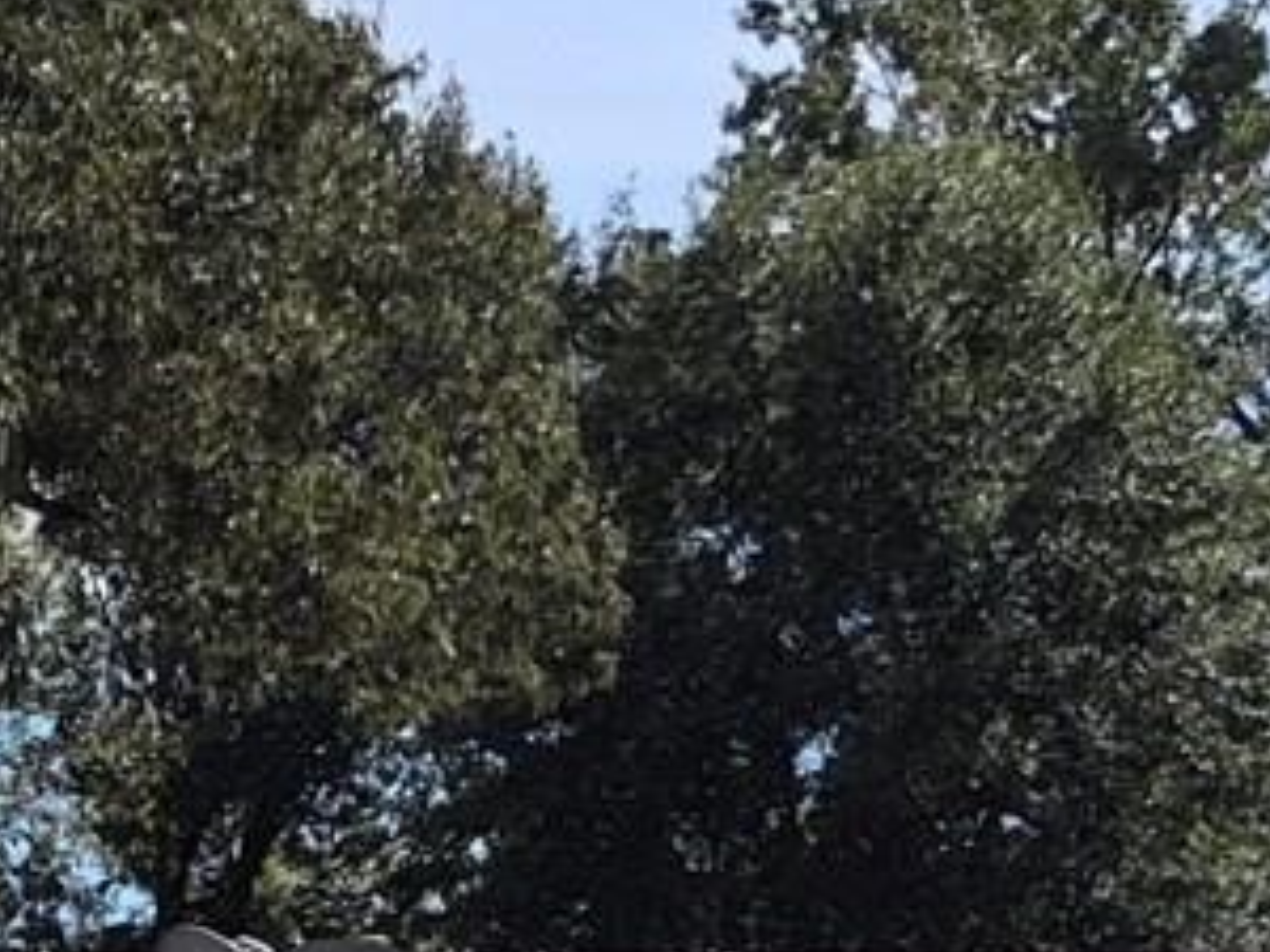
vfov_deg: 9.2
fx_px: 5760
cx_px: -212
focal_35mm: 157
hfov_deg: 12.3
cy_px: 1515
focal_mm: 5.4
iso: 80
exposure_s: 1/6464
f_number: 1.8
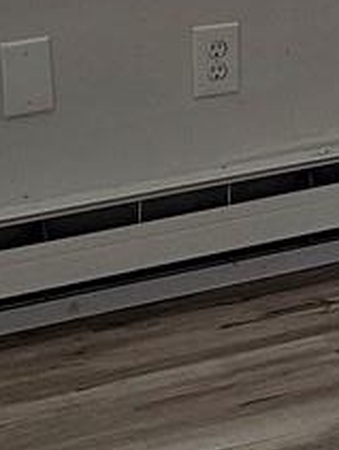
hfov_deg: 8.0
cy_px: -196
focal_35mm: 174
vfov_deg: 11.0
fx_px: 2265
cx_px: 795
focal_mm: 6.3
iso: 125
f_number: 1.7
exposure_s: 1/207
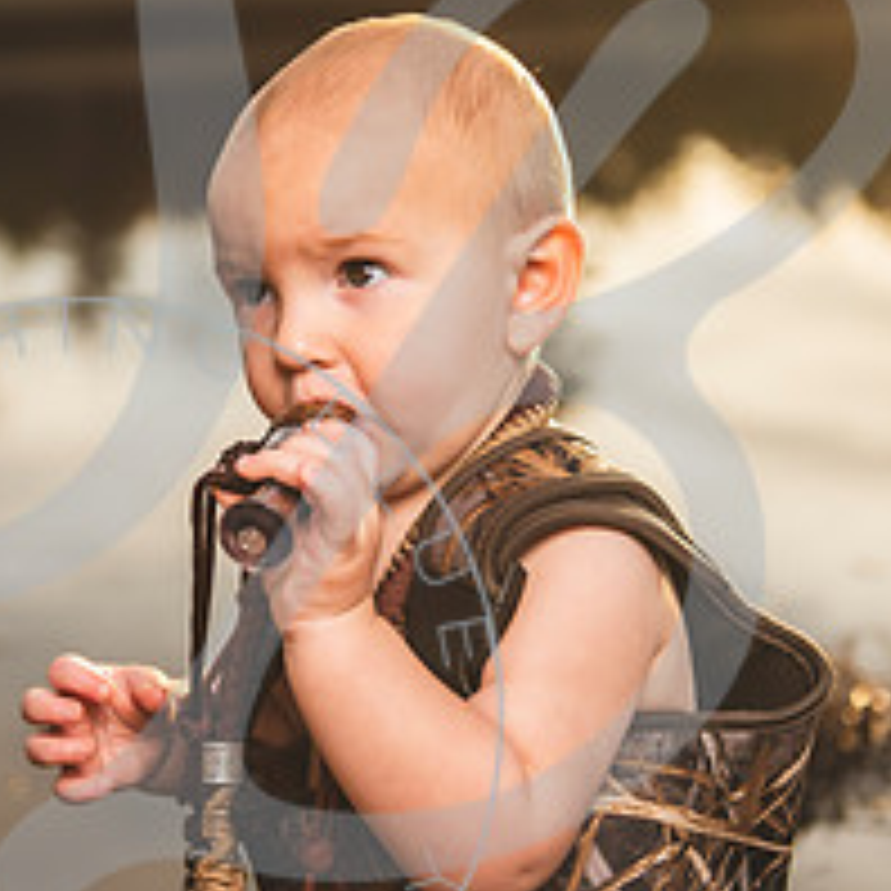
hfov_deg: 19.9
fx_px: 2534
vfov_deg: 19.9
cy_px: 374
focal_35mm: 87
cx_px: 288
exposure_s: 1/1000
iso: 100
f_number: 2.8
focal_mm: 45
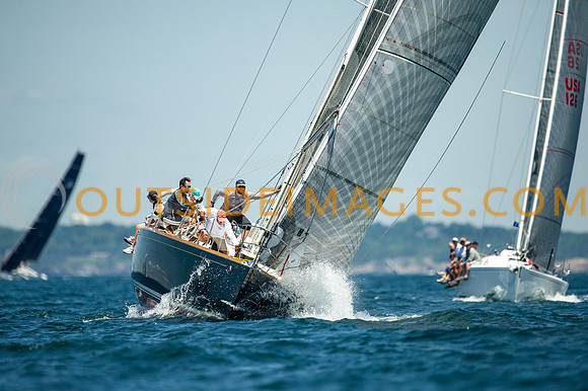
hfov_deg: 3.2
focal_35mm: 642
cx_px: 294
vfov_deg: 2.1
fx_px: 10482
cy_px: 196
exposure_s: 1/3200
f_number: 5
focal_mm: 600
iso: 400
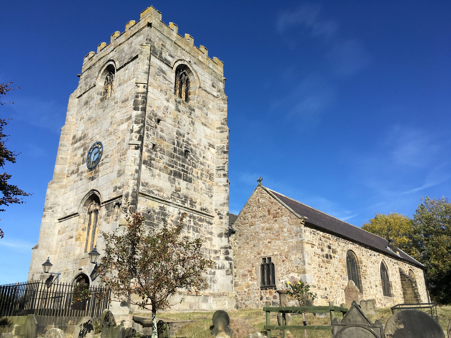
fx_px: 378
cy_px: 169
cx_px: 226
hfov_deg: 61.7
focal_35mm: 29
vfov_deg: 48.2
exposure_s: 1/1709
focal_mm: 4.15
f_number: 2.2
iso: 25
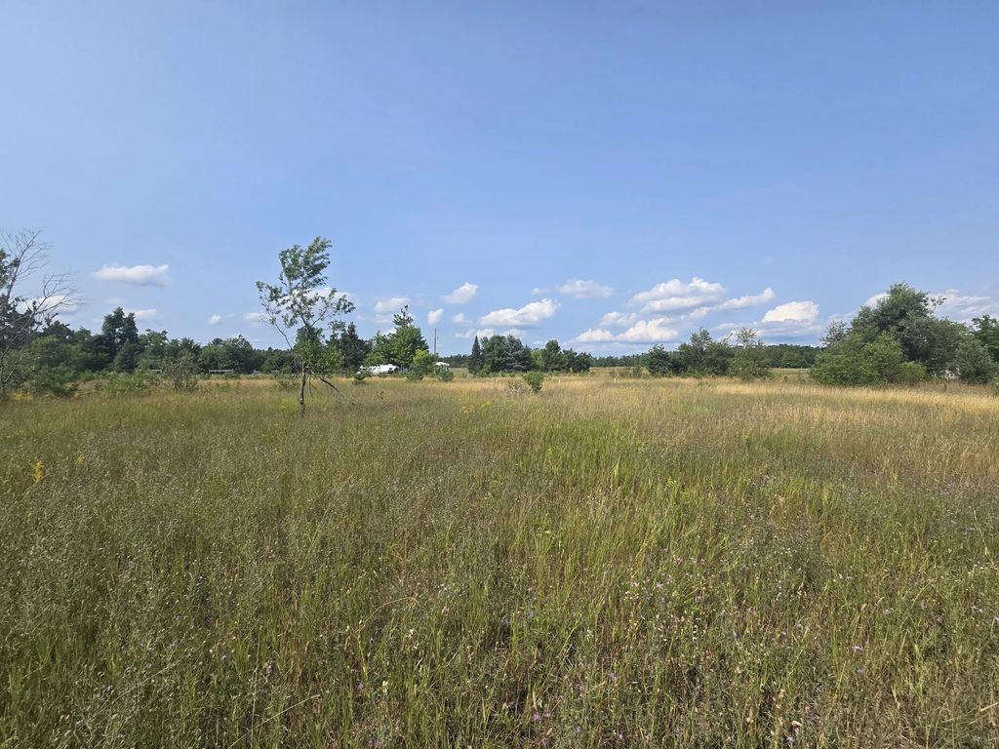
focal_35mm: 13
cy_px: 374
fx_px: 375
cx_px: 500
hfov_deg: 106.2
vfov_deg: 89.9
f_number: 2.2
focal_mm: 2.2
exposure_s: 1/2551
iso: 50
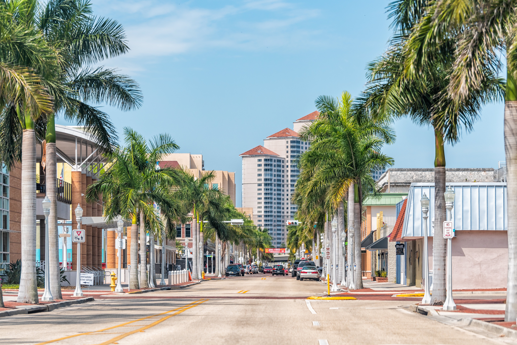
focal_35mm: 116
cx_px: 258
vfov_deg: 11.8
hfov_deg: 17.6
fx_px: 1666
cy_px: 172
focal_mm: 116
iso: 220
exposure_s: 1/2500
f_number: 4
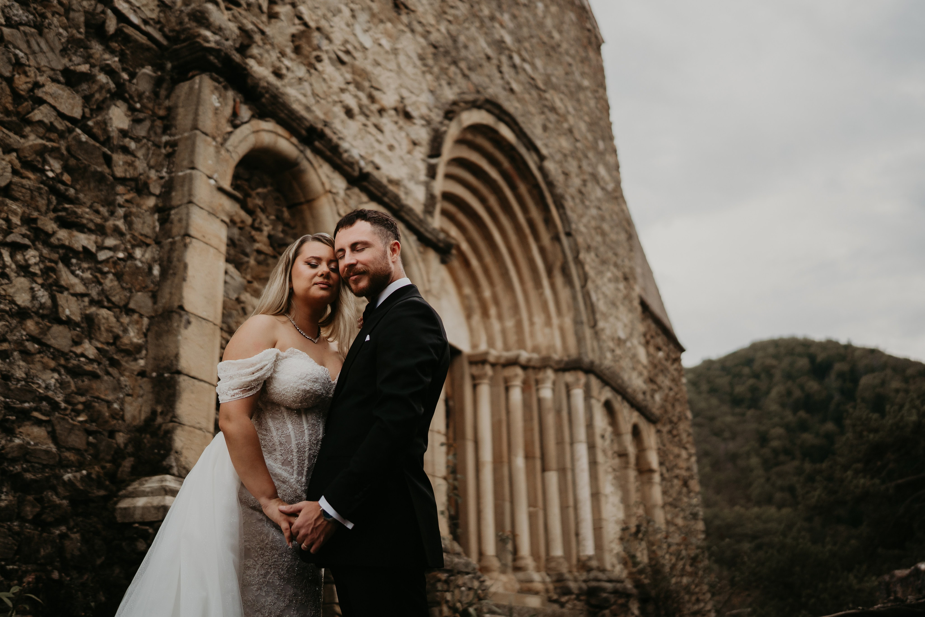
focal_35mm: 35
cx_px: 462
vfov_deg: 37.9
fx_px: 899
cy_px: 308
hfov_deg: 54.4
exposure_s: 1/4000
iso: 320
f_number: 1.4
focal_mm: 35
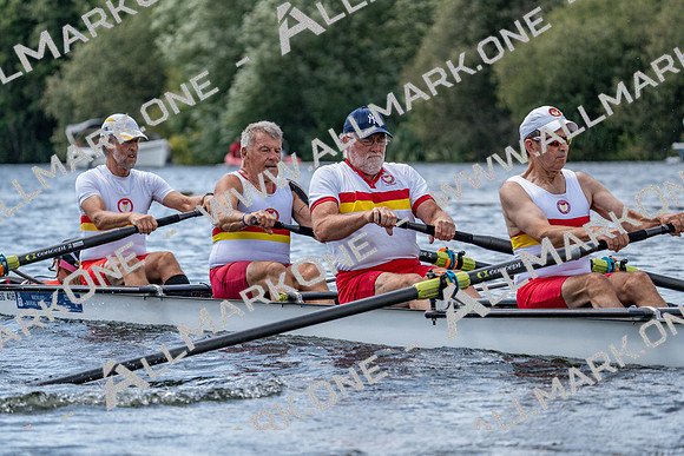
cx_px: 342
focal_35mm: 211
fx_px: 4010
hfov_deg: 9.8
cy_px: 228
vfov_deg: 6.5
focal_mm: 211
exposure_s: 1/2000
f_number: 5.6
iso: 400
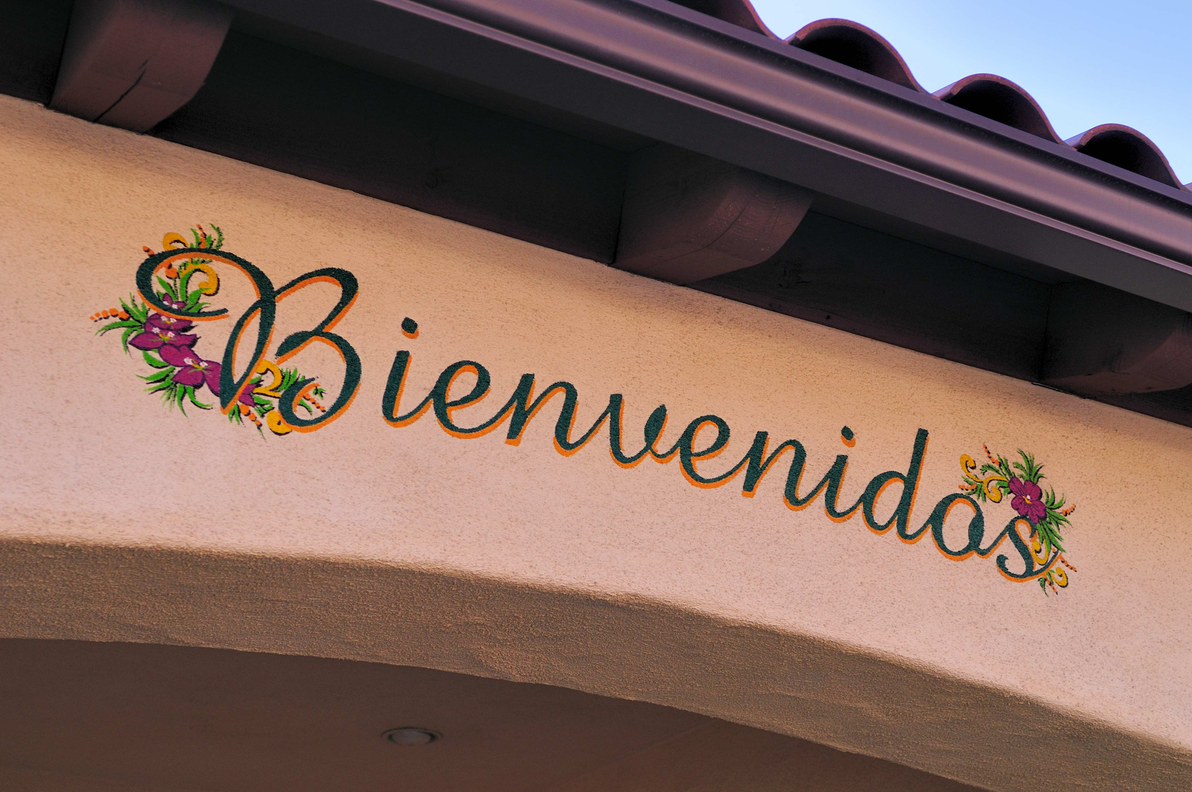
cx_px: 596
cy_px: 396
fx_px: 1736
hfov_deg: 37.9
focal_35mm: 52
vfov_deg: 25.7
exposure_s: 1/160
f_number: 4.5
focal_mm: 35
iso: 200
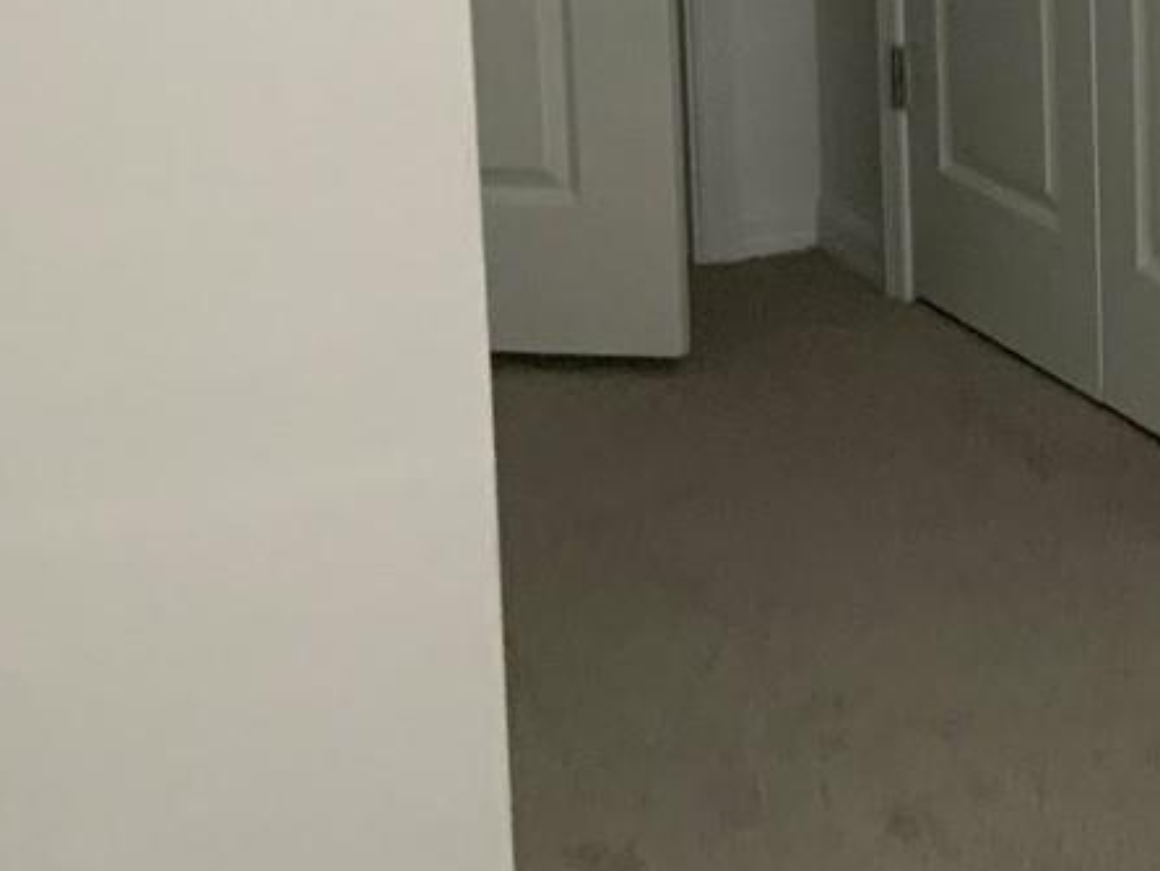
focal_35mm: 104
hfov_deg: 17.1
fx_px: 3487
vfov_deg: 13.9
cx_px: 1727
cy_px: -146
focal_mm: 3
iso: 200
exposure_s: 1/60
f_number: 1.8
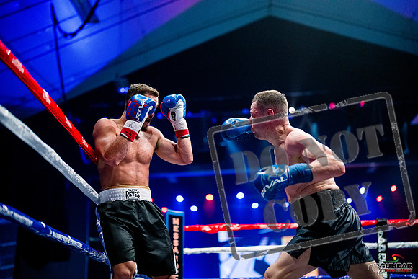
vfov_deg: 27.0
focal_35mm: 50
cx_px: 209
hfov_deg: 39.6
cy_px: 140
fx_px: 581
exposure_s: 1/1600
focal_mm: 50
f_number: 1.4
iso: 6400
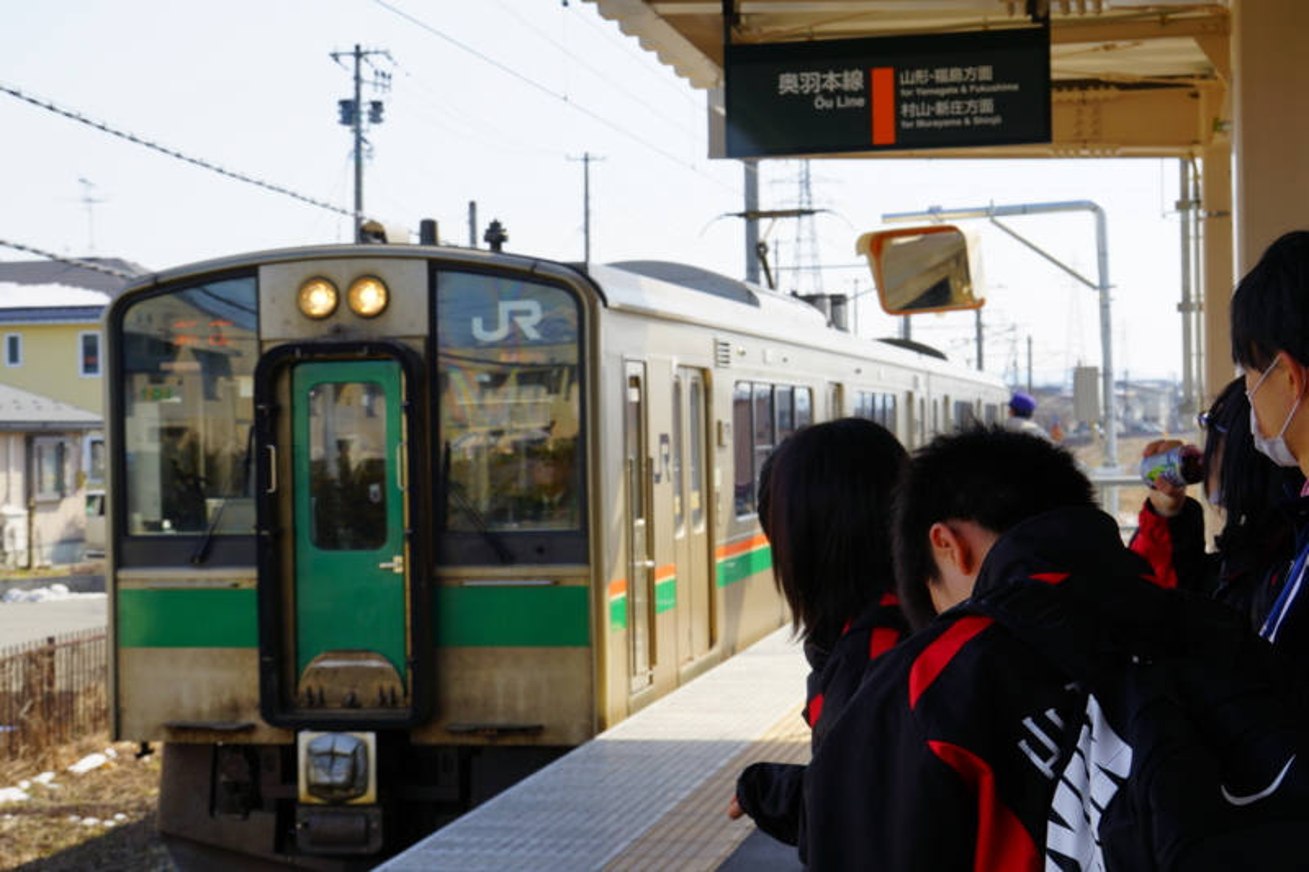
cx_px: 654
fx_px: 2290
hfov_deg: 31.9
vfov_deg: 21.6
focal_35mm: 63
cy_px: 436
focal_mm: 42
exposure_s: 1/200
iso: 100
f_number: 8
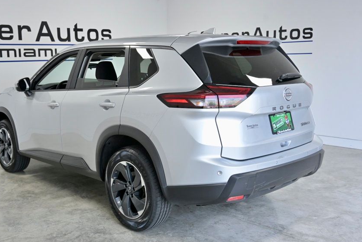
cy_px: 124
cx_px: 146
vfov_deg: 34.2
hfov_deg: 49.3
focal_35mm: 39
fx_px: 392
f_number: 5
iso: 1250
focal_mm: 32
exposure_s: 1/500
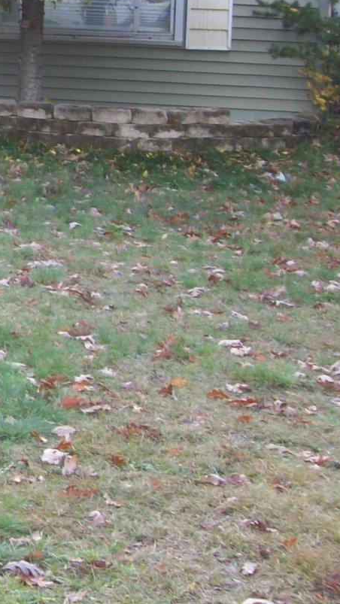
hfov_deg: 11.3
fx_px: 1602
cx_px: -256
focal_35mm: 100
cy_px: 124
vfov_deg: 21.1
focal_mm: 6
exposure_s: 1/102
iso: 80
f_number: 2.7
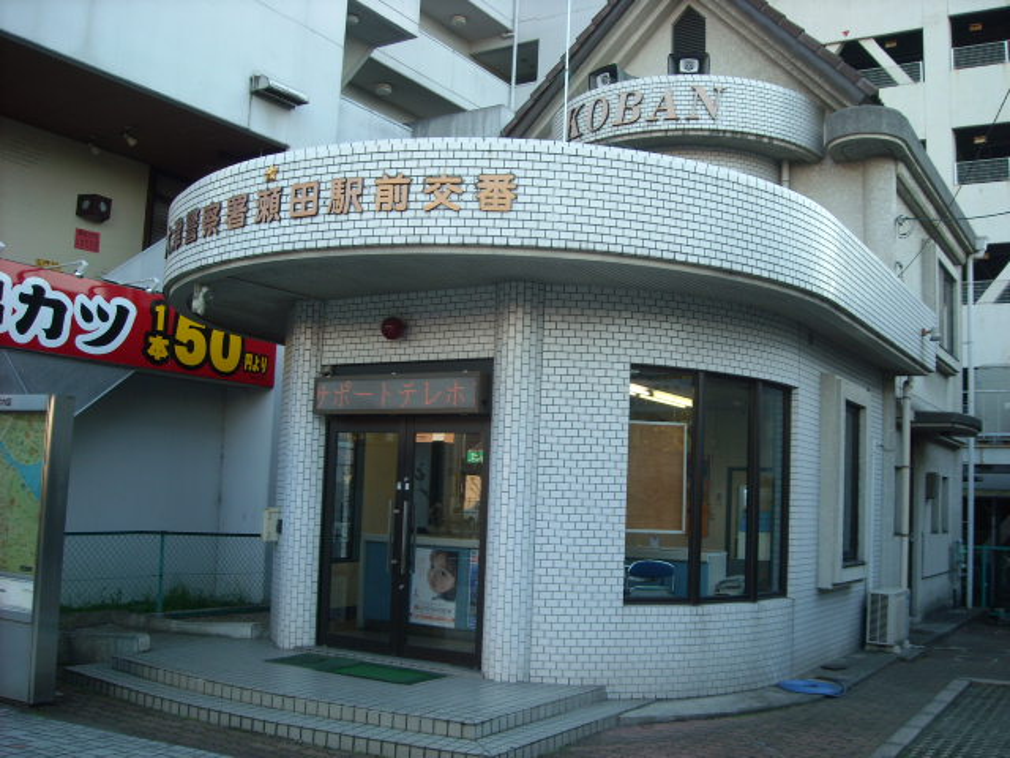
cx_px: 505
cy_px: 379
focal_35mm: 35
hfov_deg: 52.6
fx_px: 1021
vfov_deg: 40.7
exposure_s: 1/168
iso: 64
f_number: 2.8
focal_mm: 5.7
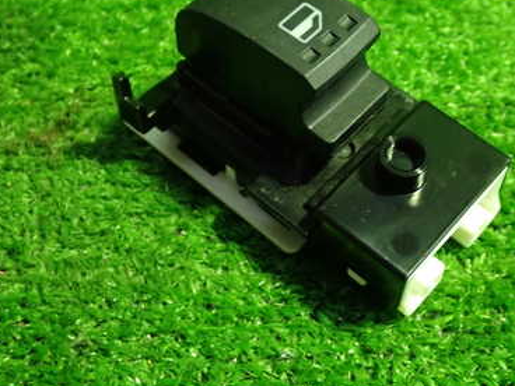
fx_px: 922
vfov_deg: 23.5
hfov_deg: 31.0
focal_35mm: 62
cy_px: 126
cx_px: 343
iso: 640
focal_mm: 6.83
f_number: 2.7
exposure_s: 1/40
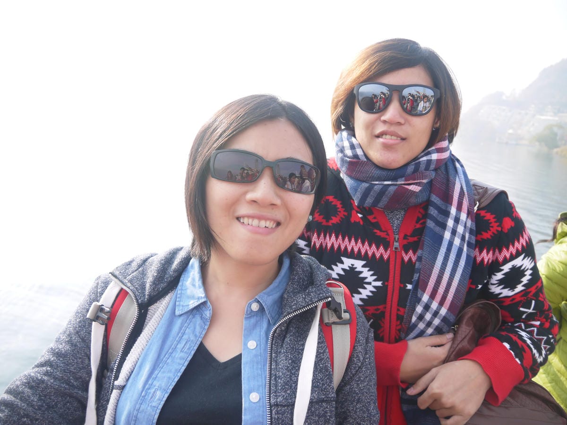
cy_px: 212
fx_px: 459
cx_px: 284
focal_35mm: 28
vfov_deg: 49.7
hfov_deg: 63.4
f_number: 4
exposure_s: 1/400
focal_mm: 14
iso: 160
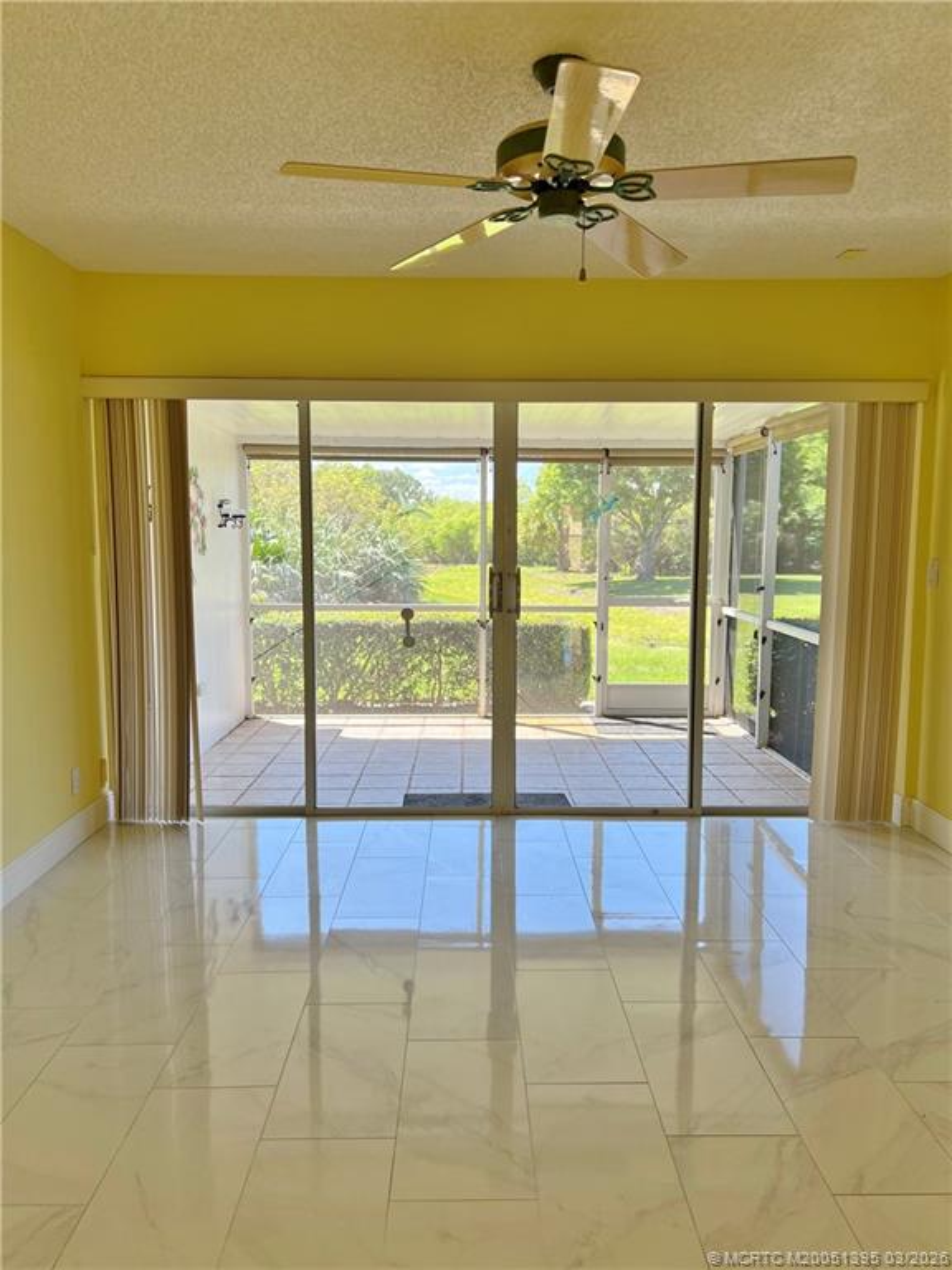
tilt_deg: -5.0
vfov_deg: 67.3
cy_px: 635
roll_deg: +0.8
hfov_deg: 53.1
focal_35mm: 26
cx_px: 476
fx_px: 953
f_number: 1.5
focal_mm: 5.7
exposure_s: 1/364
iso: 50
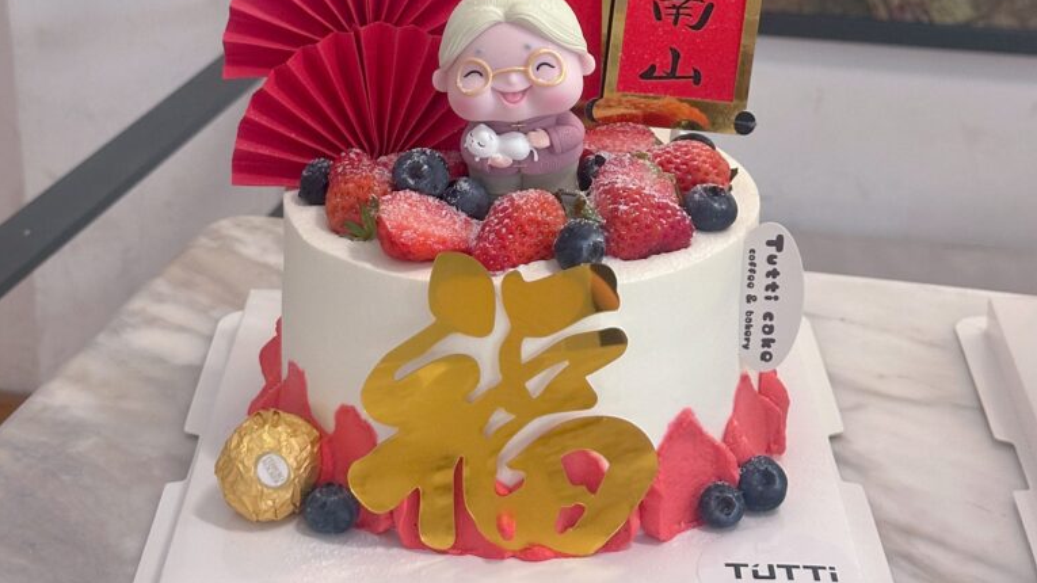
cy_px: 130
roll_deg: -0.8
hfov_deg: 30.2
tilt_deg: -19.8
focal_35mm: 70
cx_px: 518
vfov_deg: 17.1
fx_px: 1924
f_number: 1.78
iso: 250
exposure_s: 1/50
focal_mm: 6.86
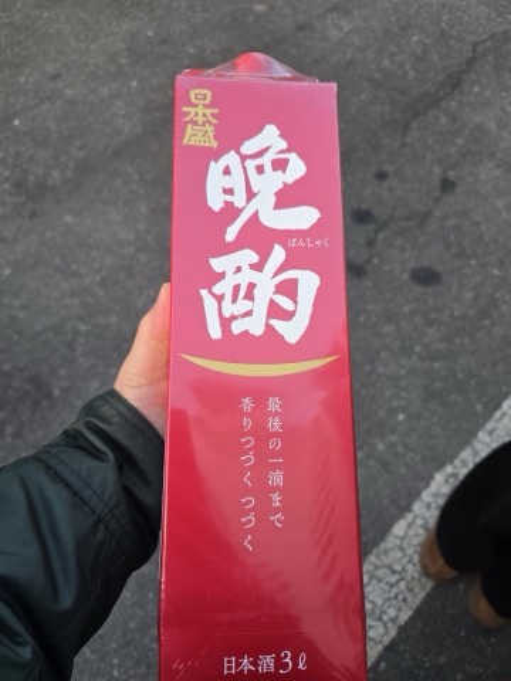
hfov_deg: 58.9
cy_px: 340
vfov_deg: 73.9
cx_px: 256
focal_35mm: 23
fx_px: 453
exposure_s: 1/180
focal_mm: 6.3
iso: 250
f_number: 1.7
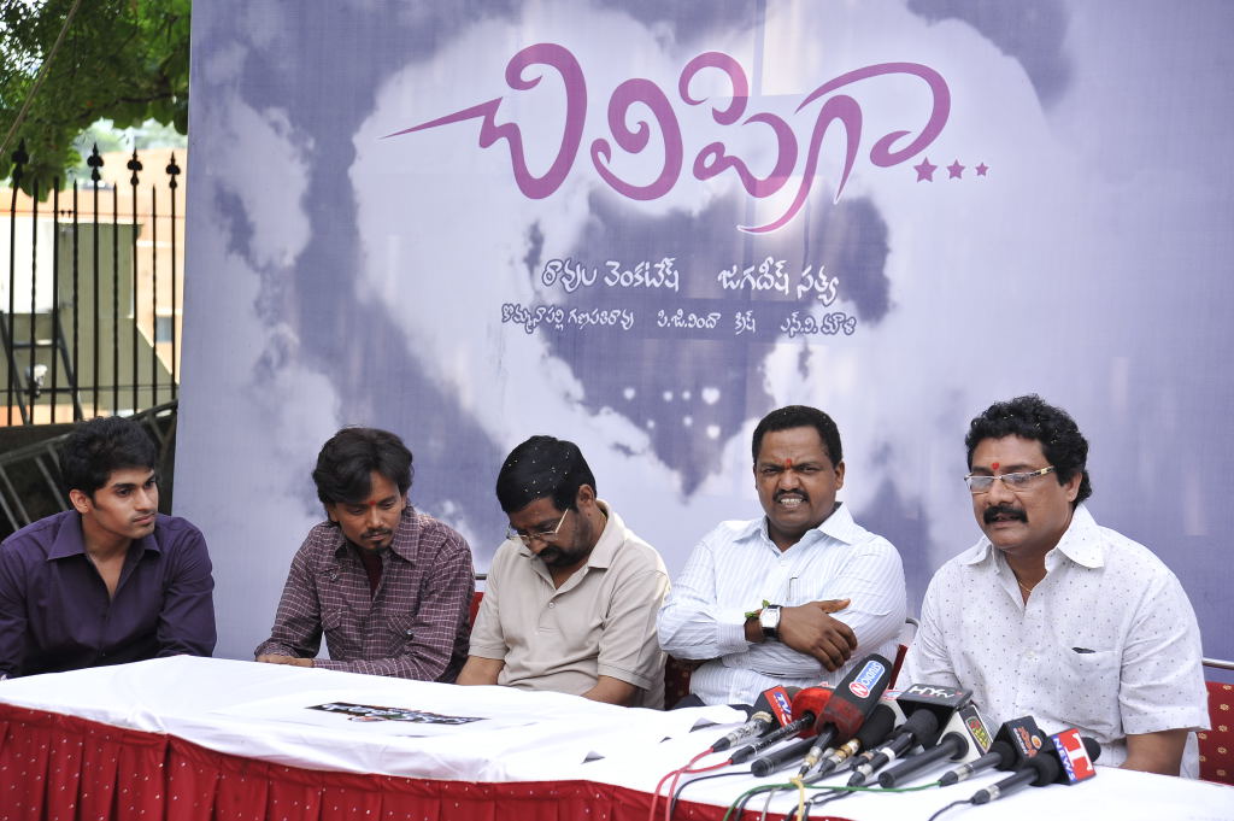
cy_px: 410
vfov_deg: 17.0
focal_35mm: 80
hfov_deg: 25.4
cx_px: 617
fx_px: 2740
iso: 250
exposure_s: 1/160
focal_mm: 80
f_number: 5
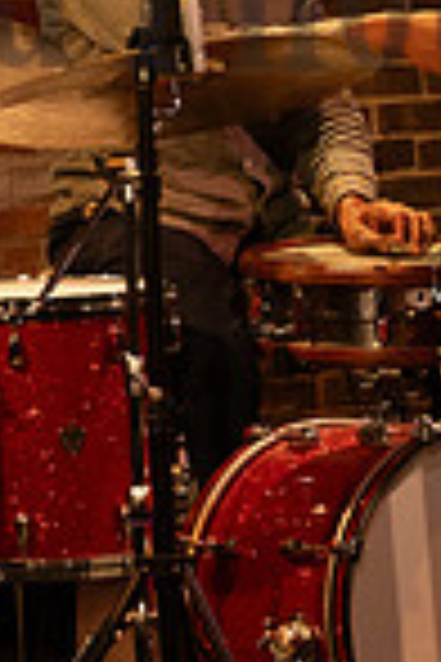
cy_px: -50
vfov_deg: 9.5
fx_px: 3932
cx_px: 40
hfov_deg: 6.4
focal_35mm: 214
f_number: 8
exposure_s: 1/125
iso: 5000
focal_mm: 70
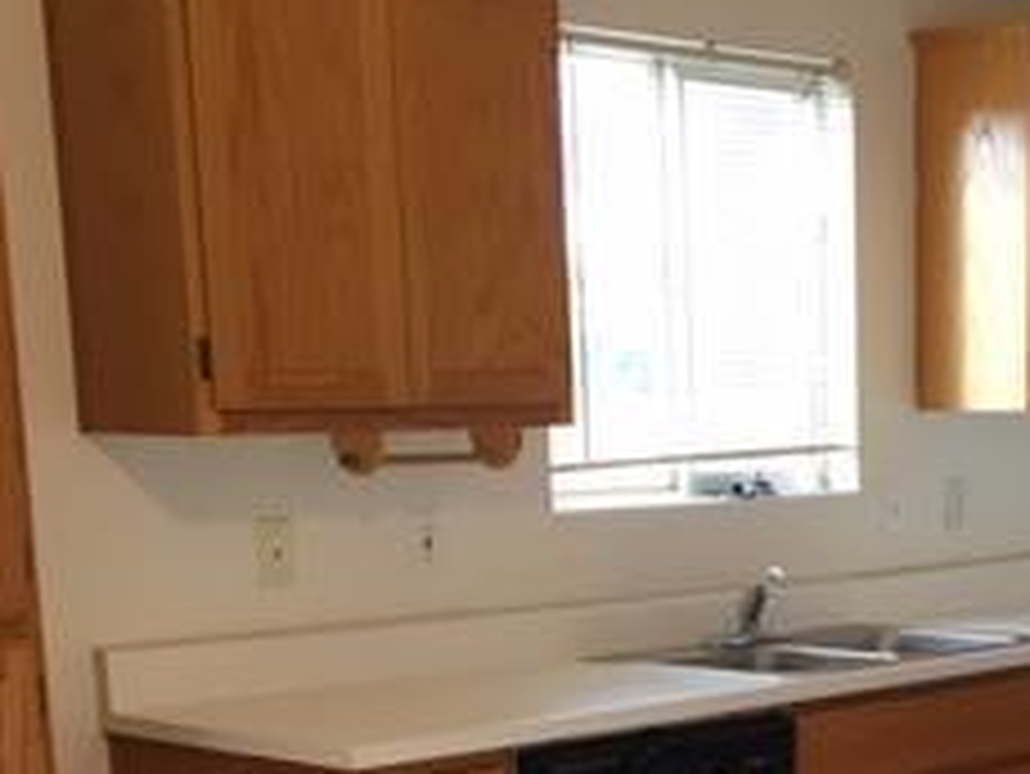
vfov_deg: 17.4
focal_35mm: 81
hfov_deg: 23.6
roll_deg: +0.4
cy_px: 927
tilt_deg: -13.0
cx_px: 900
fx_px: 2411
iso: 64
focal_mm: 4.15
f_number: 2.2
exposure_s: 1/30
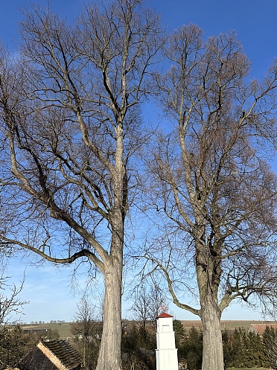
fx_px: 310
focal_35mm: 29
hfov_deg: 48.2
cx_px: 141
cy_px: 200
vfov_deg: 61.6
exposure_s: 1/3861
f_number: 1.78
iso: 80
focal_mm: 6.86
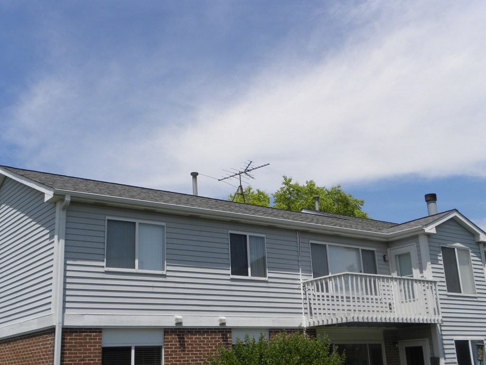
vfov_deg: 31.5
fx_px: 646
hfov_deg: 41.2
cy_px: 182
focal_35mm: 46
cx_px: 243
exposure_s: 1/346
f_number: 6.3
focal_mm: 8.2
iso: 64
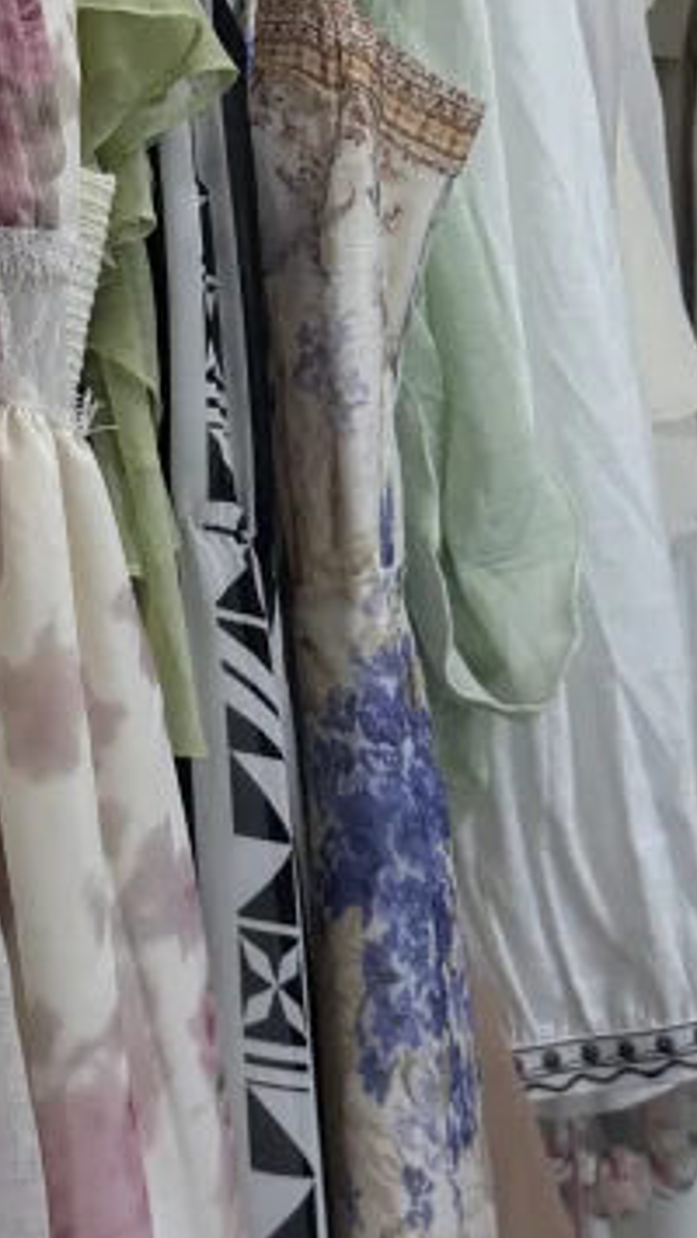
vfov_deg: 19.5
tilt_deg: -1.6
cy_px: -42
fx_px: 3479
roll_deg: -1.2
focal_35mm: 106
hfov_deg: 11.2
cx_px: -143
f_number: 1.78
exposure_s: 1/314
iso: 100
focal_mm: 6.76
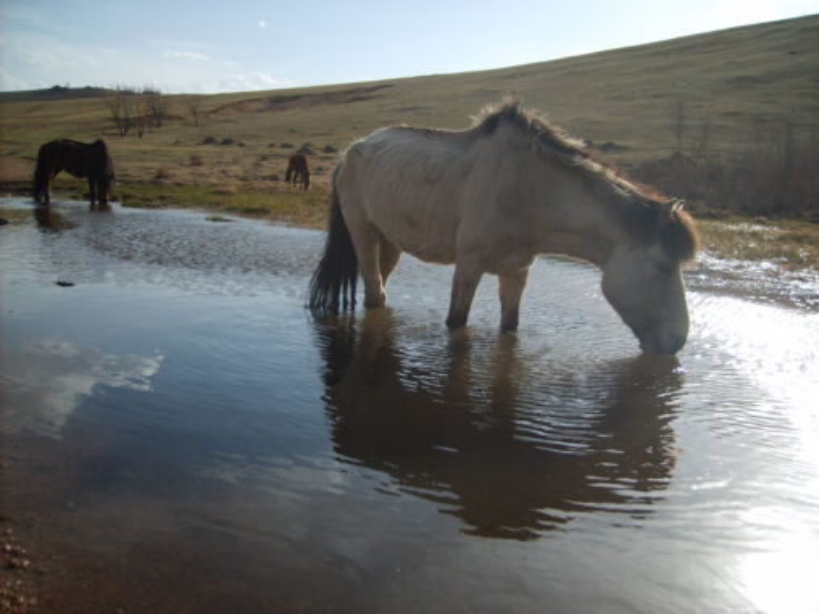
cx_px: 410
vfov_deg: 40.7
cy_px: 307
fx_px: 828
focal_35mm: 35
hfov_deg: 52.6
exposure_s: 1/250
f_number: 7.1
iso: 50
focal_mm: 5.8
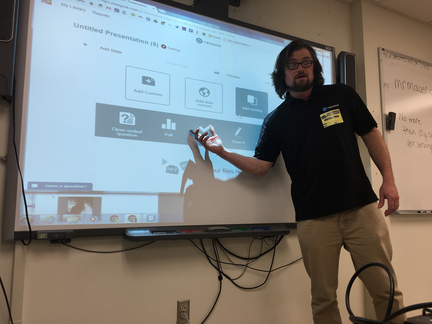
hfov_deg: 61.7
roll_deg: +0.1
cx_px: 216
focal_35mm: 29
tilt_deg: +6.0
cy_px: 162
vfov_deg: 48.2
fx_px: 362
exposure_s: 1/30
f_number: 2.2
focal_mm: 4.15
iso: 25
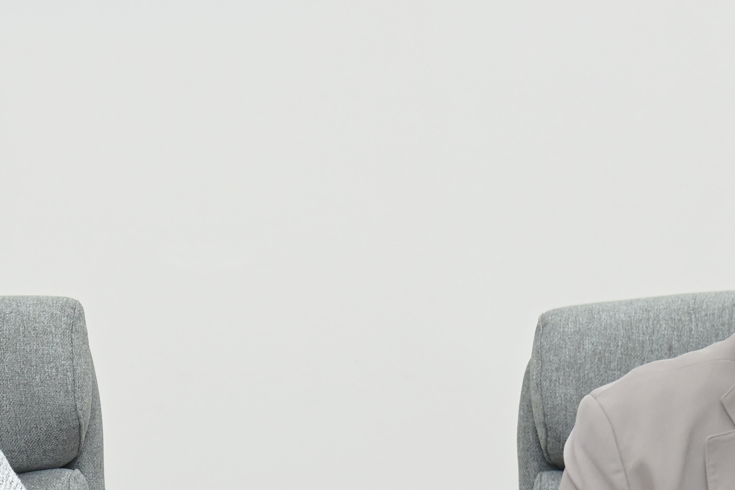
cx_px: -198
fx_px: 6247
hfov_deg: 6.7
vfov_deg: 4.5
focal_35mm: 306
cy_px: 449
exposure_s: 1/250
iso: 2500
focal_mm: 120
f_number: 6.3
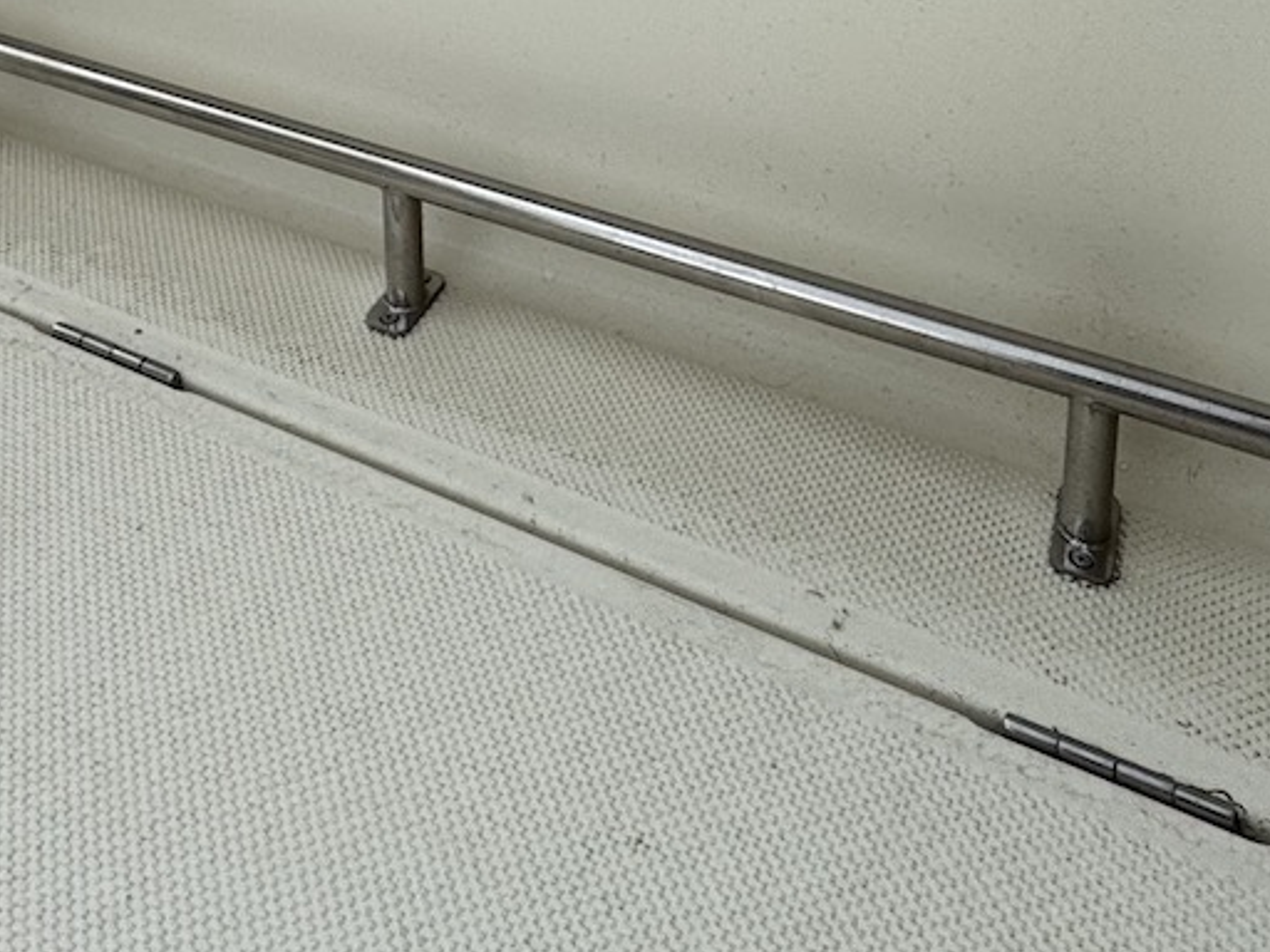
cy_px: -398
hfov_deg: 45.5
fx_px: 1504
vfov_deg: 27.1
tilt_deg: -13.0
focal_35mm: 41
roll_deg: -0.1
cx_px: 506
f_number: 2.2
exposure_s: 1/763
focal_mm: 2.22
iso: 50
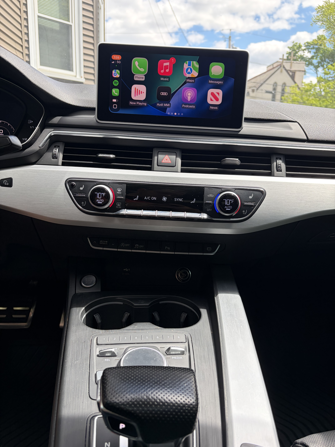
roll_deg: -1.9
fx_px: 335
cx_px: 168
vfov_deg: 67.3
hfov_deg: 53.1
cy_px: 224
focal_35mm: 26
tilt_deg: -12.4
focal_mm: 5.96
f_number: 1.6
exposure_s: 1/397
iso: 64
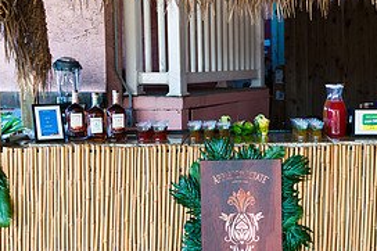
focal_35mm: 66
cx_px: 245
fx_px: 691
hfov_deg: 30.3
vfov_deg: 20.6
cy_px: 137
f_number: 3.2
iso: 320
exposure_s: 1/200
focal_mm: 31
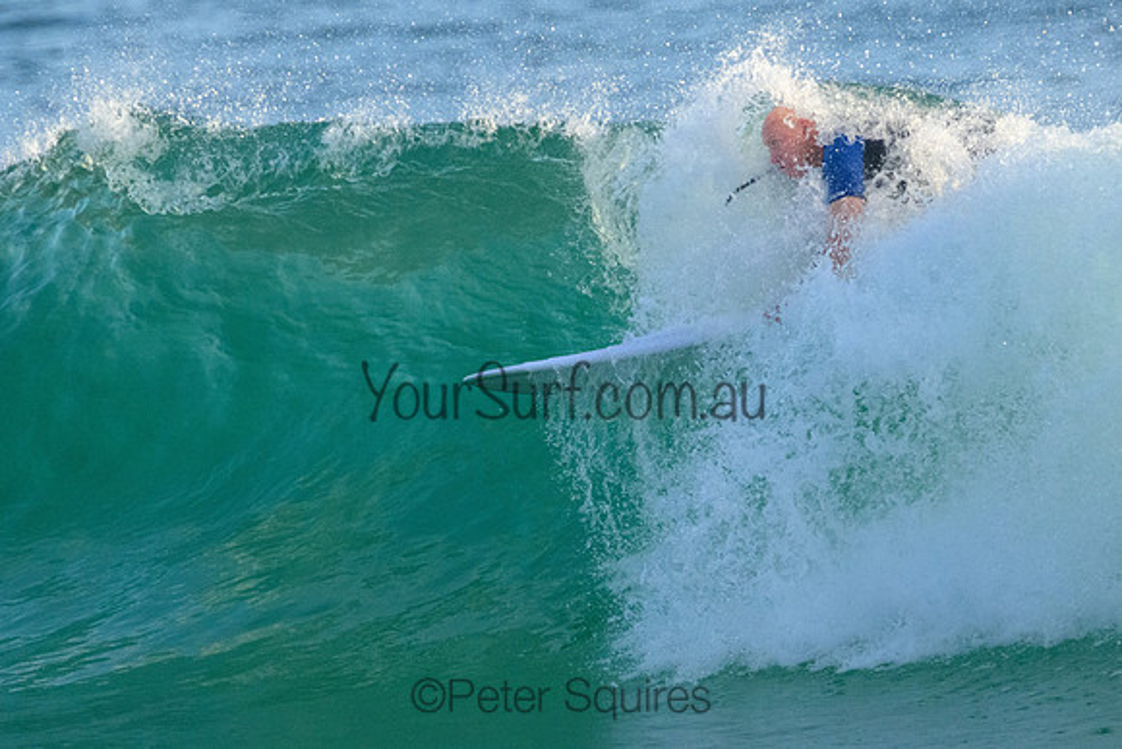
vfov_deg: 1.4
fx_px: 31310
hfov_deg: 2.1
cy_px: 465
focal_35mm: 1004
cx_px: 648
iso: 7200
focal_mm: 800
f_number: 11
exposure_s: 1/2000
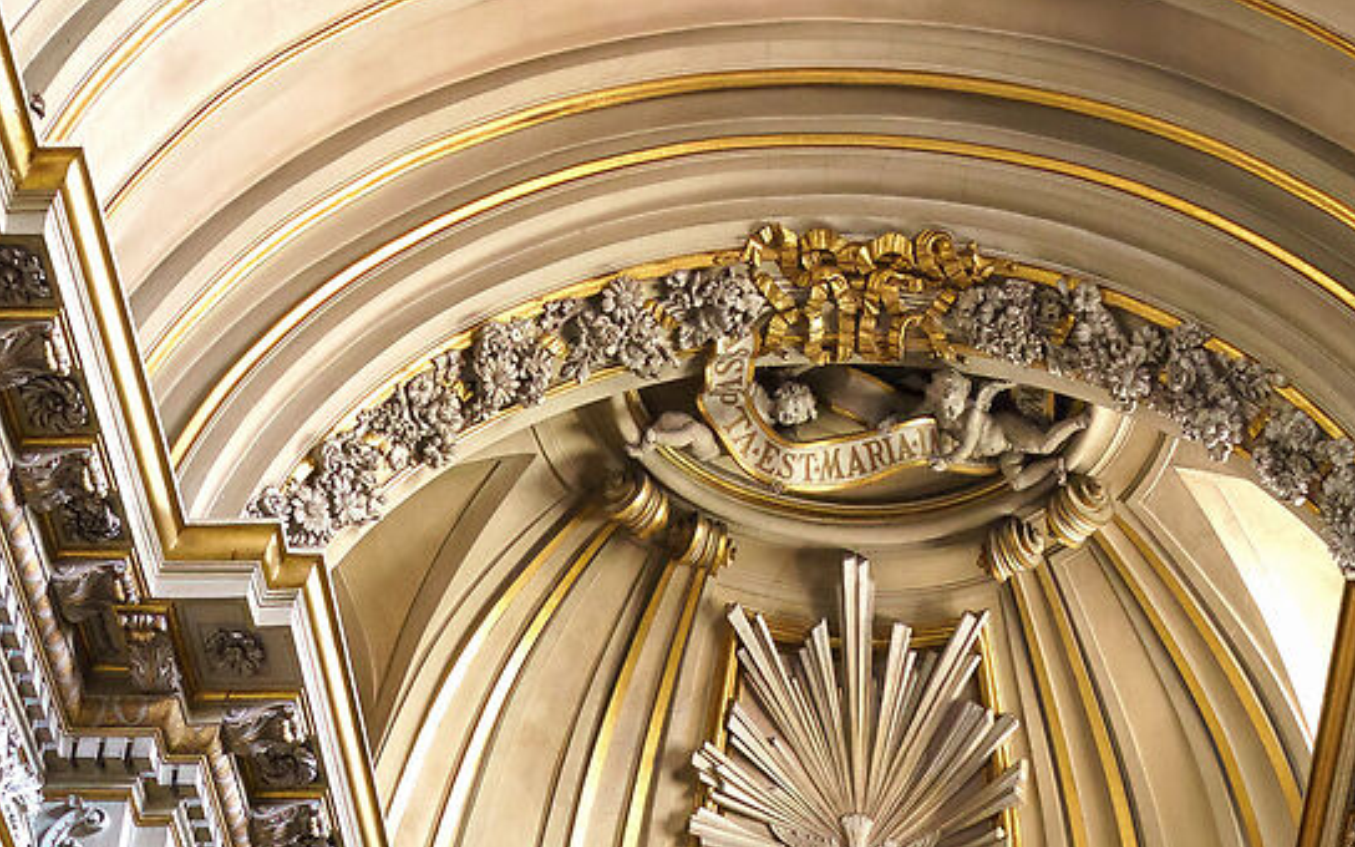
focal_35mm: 72
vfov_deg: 13.7
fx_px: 2659
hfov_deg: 28.3
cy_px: 1963
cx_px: 961
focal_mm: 16
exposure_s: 1/6
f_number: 6.3
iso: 1600
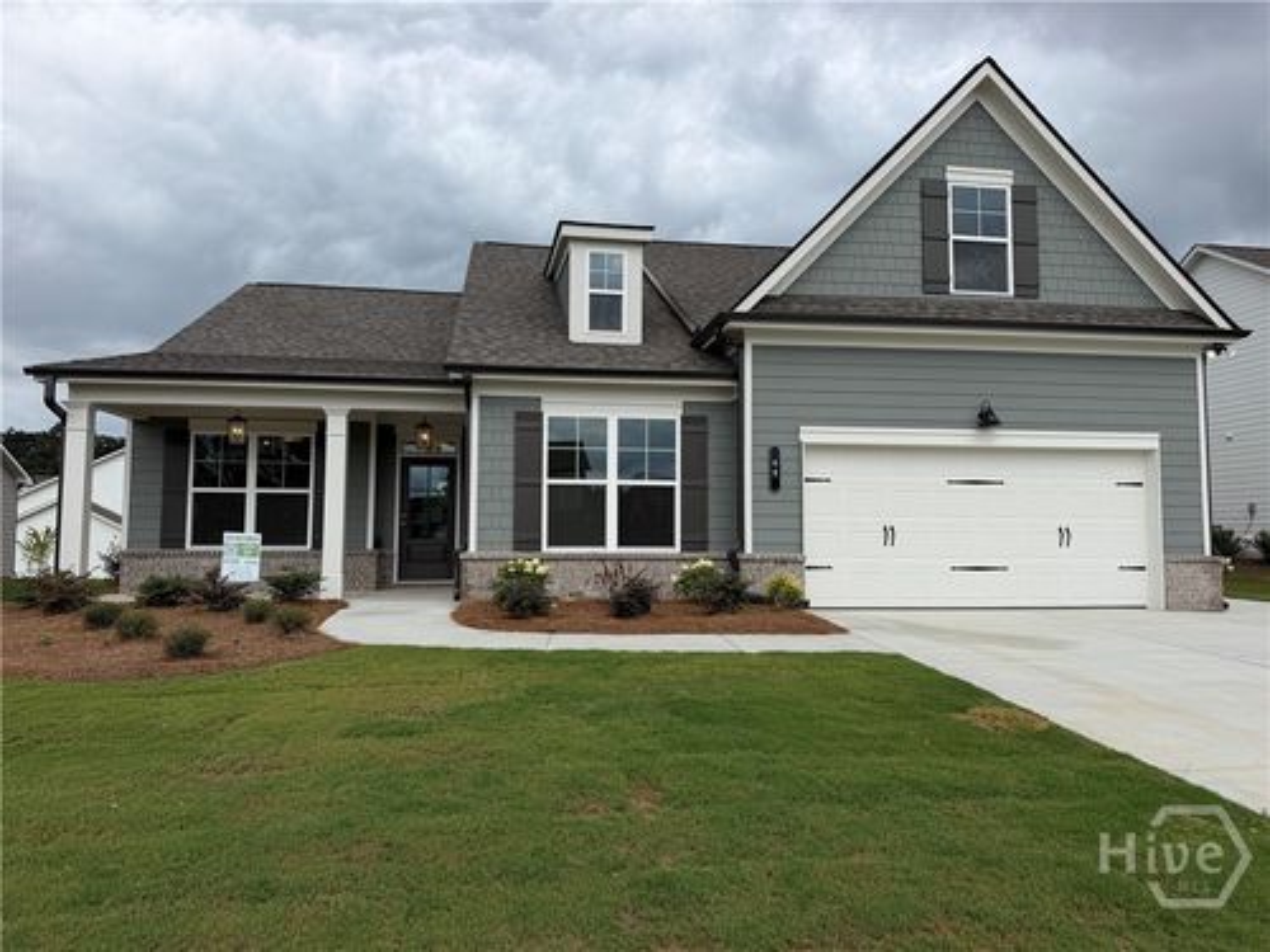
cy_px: 476
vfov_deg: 56.8
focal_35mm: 24
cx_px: 635
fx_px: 881
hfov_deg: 71.6
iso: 80
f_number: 1.78
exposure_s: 1/4405
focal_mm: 6.76
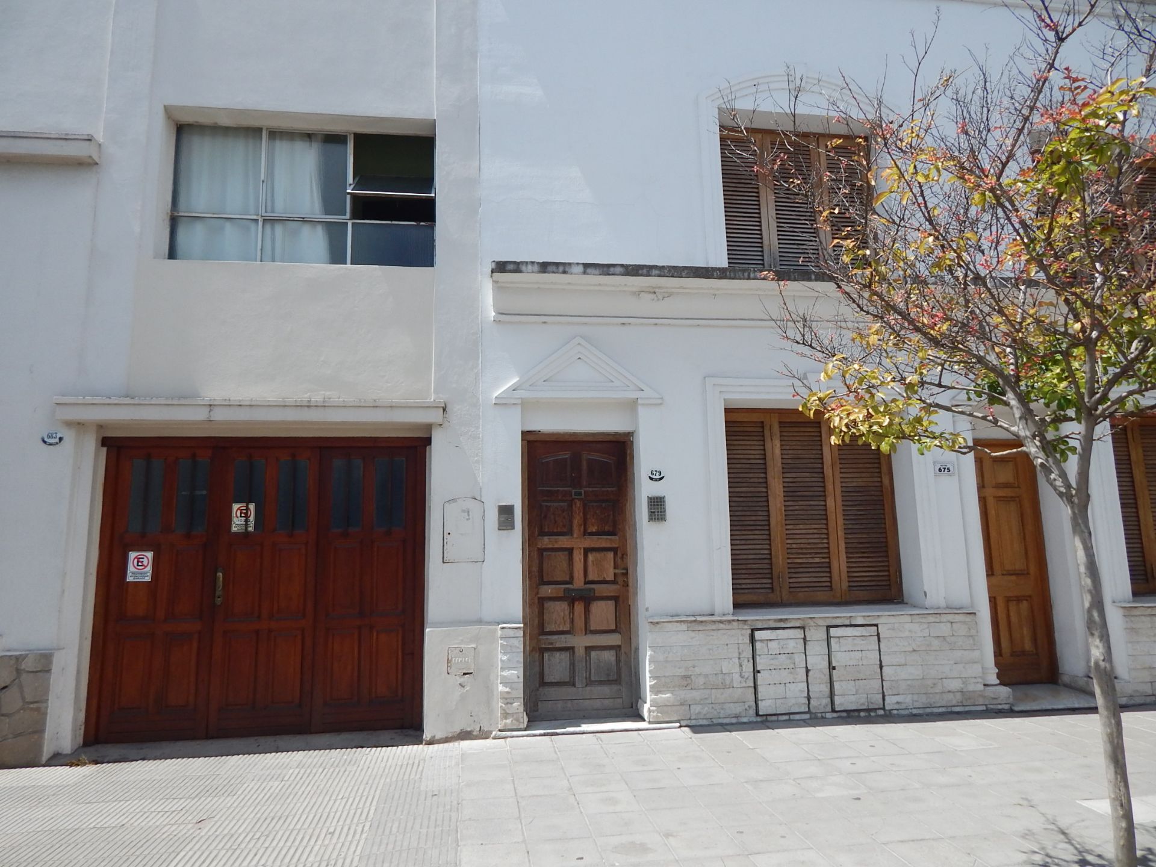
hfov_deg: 76.4
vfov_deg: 61.1
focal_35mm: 22
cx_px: 578
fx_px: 735
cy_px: 434
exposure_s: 1/400
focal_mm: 4
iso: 125
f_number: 6
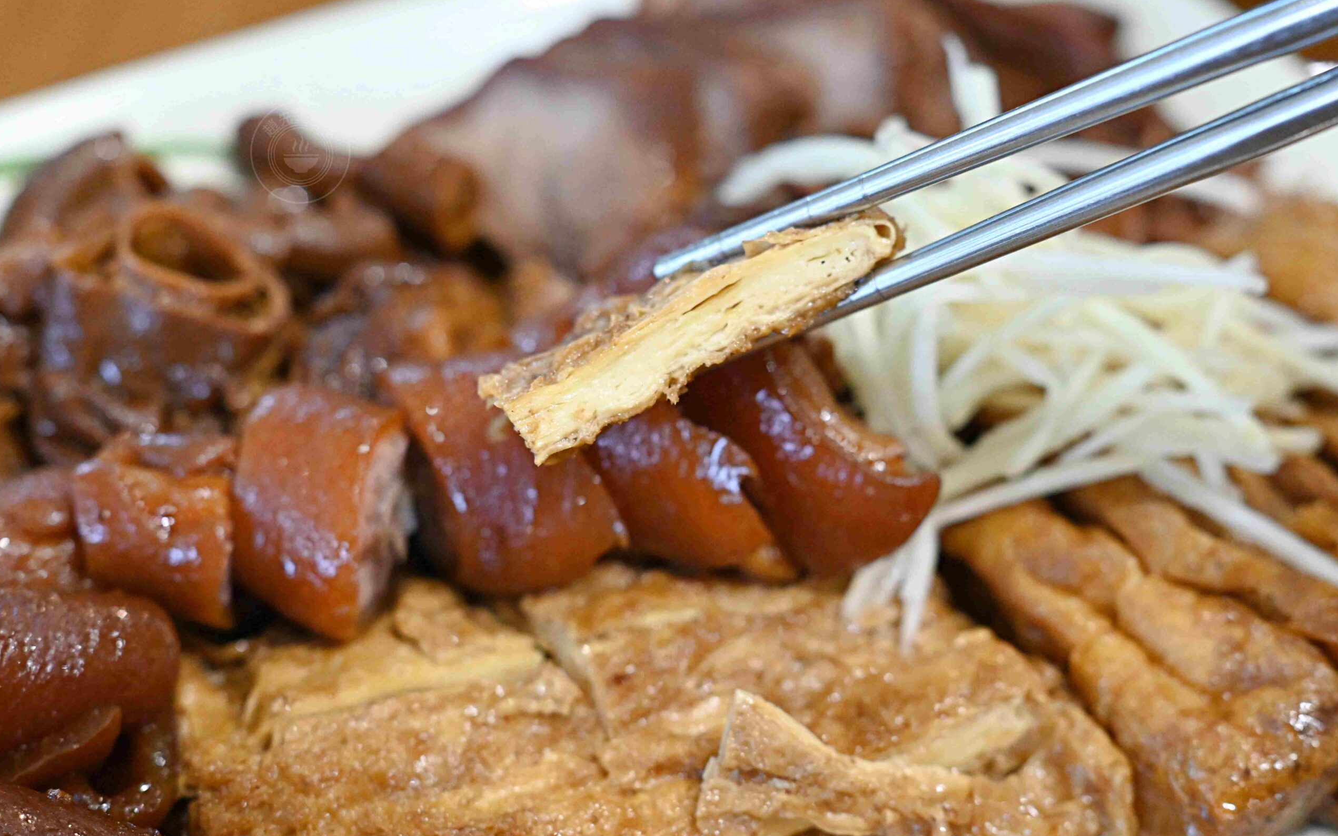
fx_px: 2808
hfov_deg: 26.8
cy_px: 448
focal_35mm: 77
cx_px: 670
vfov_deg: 16.9
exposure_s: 1/200
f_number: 3.2
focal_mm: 50
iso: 2500
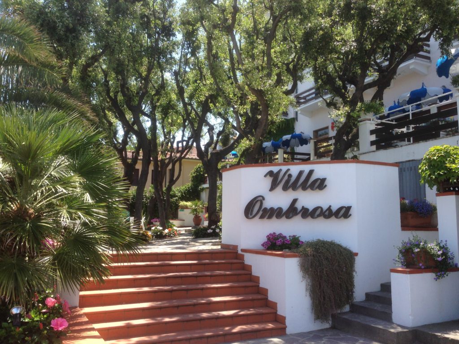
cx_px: 230
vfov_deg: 42.9
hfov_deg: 55.4
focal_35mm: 33
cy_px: 172
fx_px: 438
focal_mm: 4.12
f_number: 2.4
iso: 50
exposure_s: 1/669
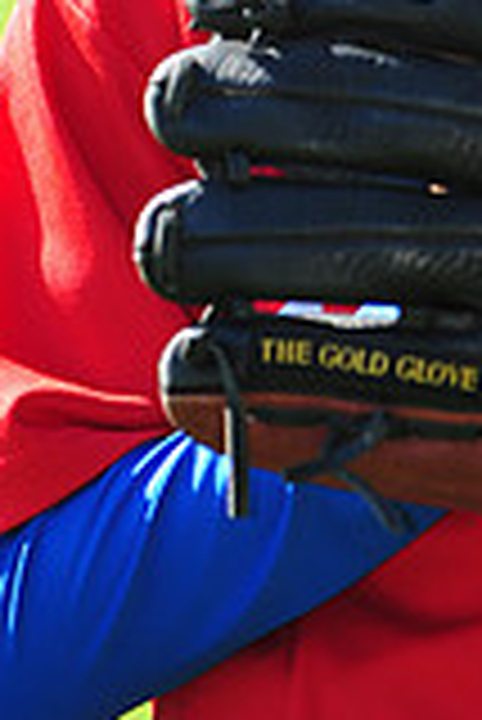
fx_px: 14488
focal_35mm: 723
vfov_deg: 2.8
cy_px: -351
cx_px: 568
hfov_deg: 1.9
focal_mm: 200
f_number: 5
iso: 200
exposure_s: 1/400
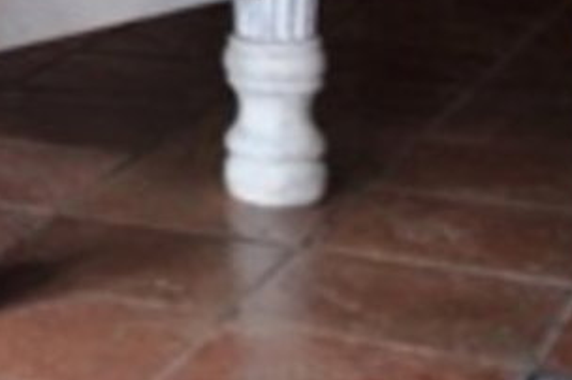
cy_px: -502
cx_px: -791
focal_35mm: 142
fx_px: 2254
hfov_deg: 11.8
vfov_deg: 8.8
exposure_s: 1/40
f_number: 3.5
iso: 400
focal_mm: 18
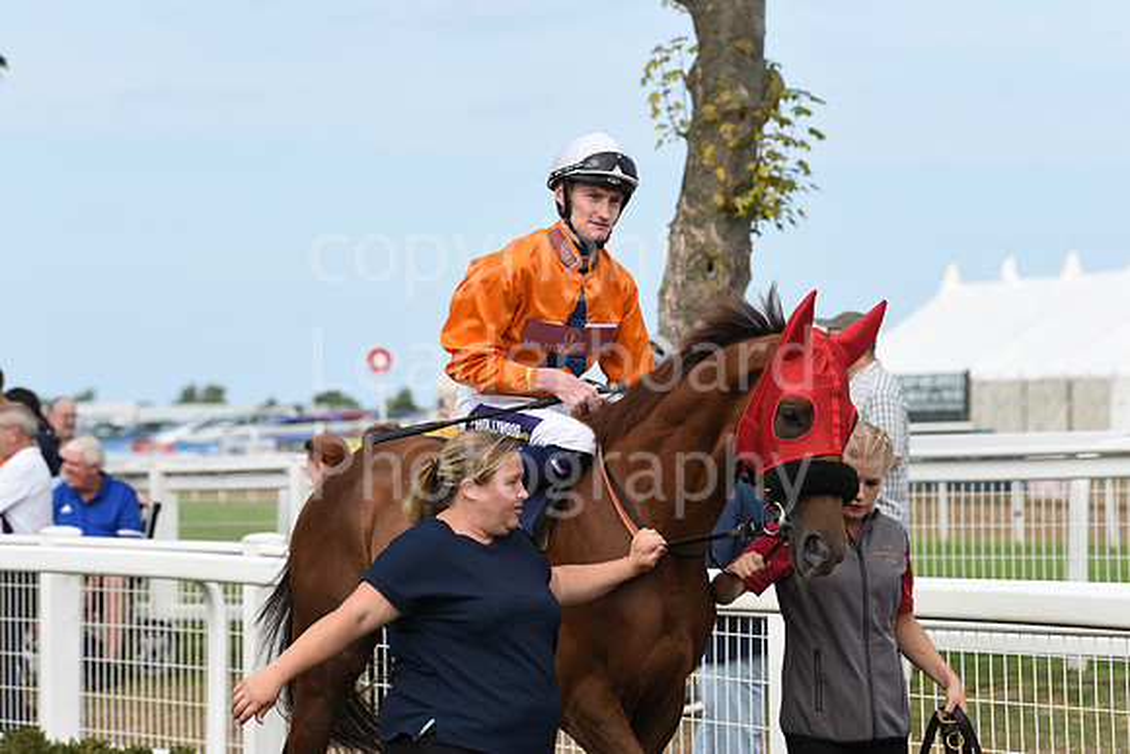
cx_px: 565
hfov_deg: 13.7
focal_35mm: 150
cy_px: 377
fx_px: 4709
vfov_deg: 9.2
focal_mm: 150
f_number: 5.6
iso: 400
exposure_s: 1/1600
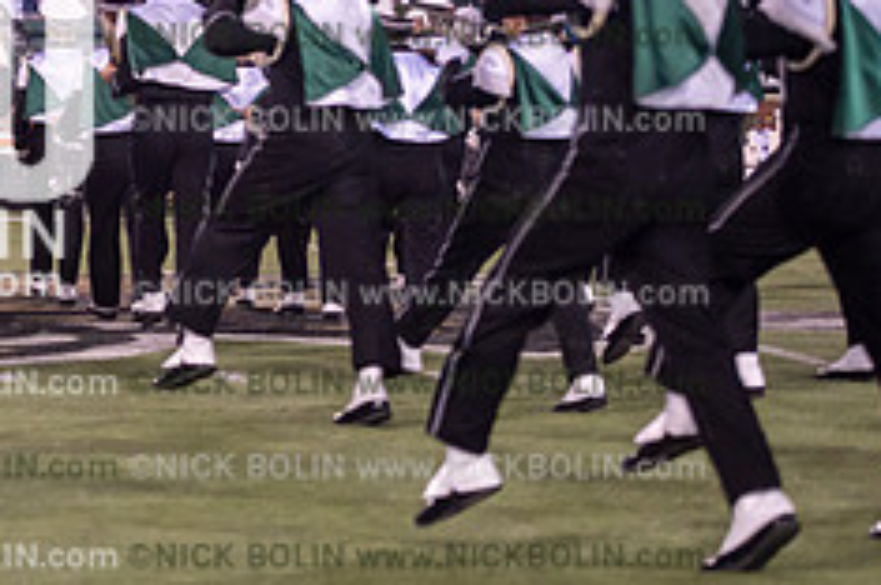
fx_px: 4228
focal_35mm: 173
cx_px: -172
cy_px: 122
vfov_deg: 7.9
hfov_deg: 11.7
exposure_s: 1/1250
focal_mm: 70
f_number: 2.8
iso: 2500
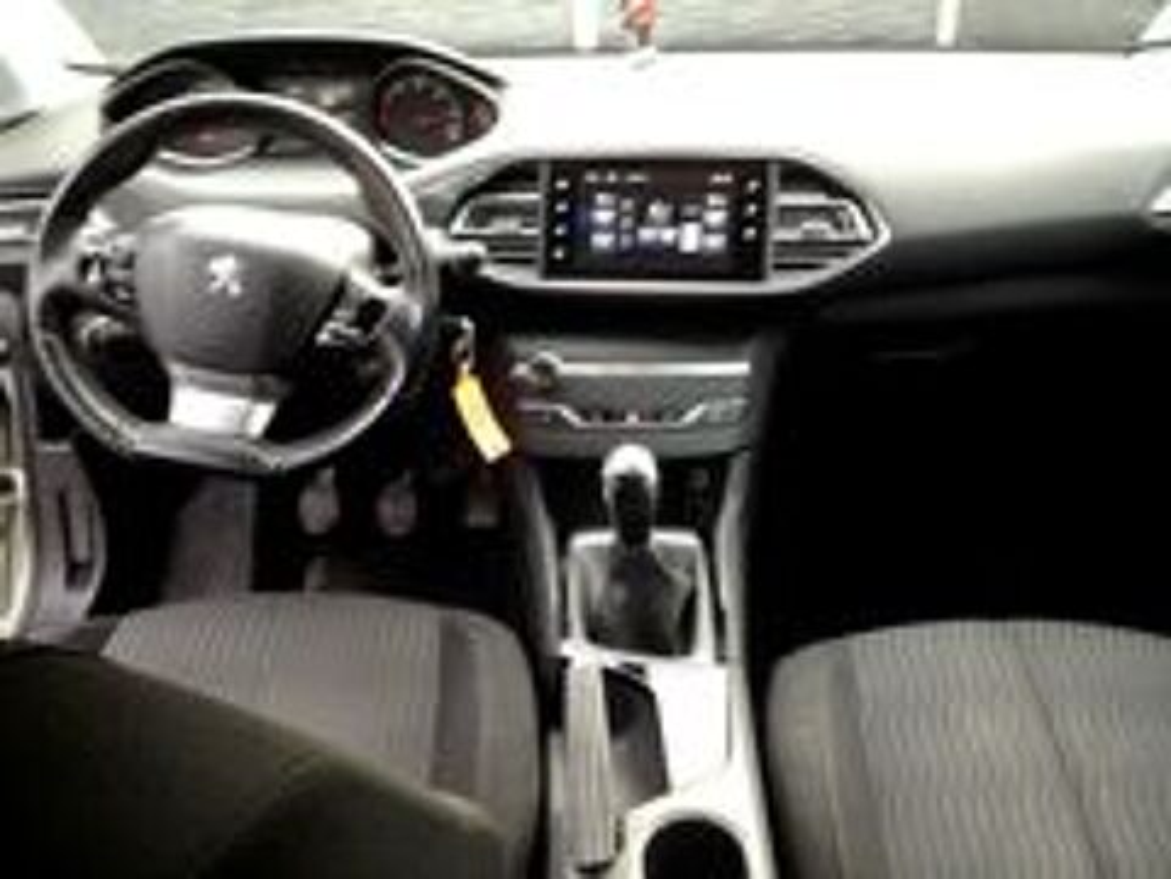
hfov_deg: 52.6
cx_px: 586
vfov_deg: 40.7
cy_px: 440
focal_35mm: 35
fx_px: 1184
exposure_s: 1/40
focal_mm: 4.28
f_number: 2.4
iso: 50
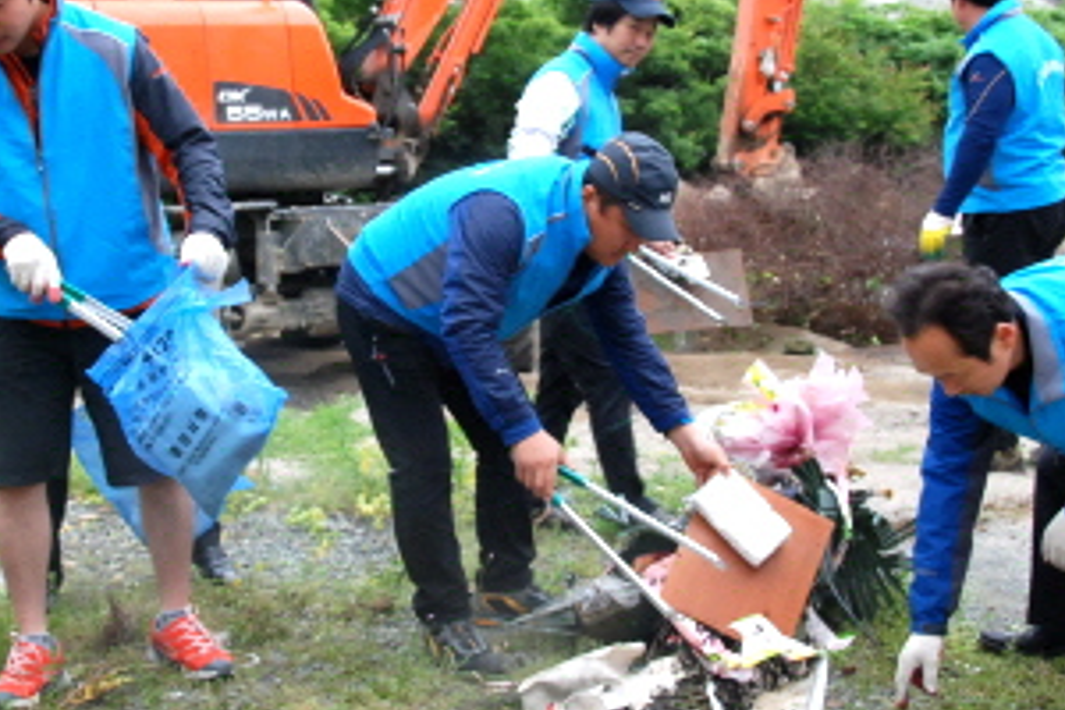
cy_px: 273
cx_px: 483
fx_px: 1775
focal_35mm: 60
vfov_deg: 22.6
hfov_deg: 33.4
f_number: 6.3
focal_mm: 24
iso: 800
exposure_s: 1/160
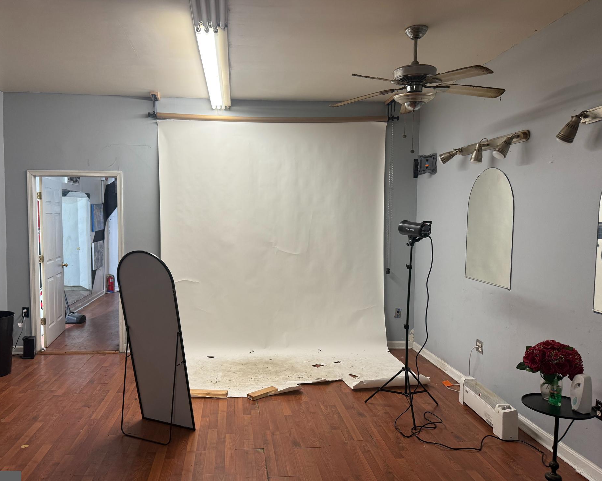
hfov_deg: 65.9
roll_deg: -1.1
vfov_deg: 54.9
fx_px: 463
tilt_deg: -3.9
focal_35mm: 26
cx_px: 274
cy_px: 247
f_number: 1.78
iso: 160
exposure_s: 1/120
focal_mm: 6.76
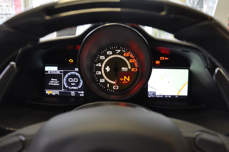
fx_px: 200
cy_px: 76
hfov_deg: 59.6
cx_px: 114
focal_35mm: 32
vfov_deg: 41.6
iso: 400
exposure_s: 1/20
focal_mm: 21
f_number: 4.5
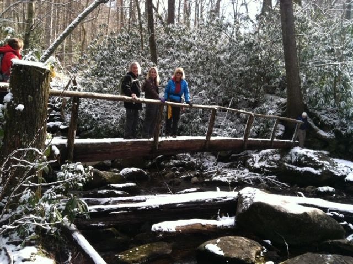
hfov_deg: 52.7
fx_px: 356
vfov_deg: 40.6
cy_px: 132
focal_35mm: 35
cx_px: 176
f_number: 2.8
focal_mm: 3.85
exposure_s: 1/120
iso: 80
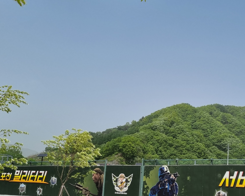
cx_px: 204
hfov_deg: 38.5
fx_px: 334
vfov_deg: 32.3
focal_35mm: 46
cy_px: 140
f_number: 1.8
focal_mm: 5.4
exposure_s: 1/5376
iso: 50
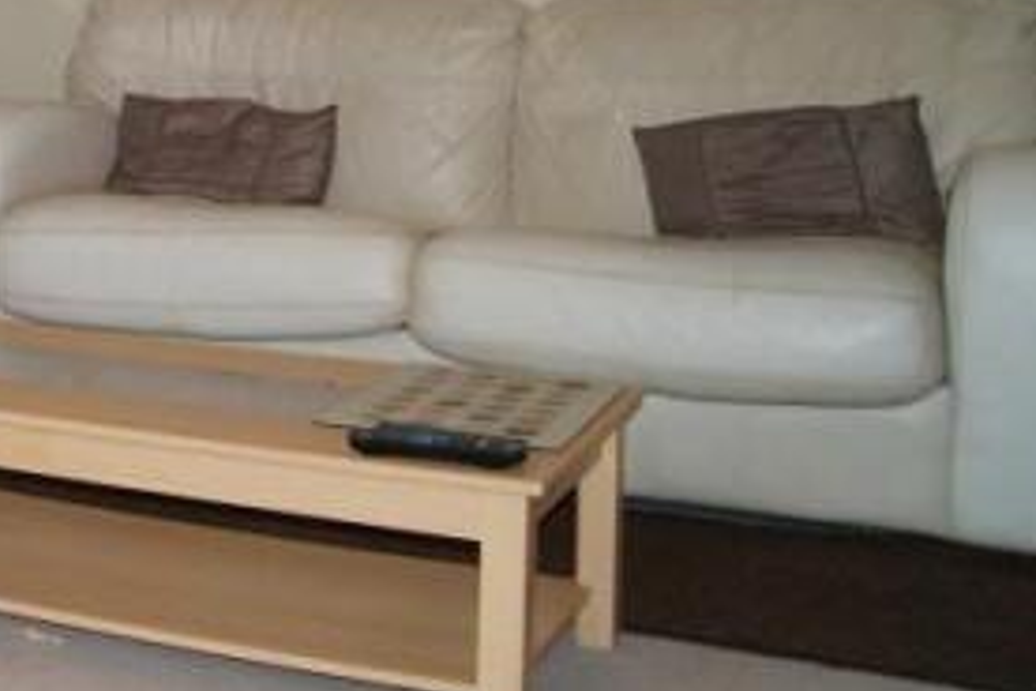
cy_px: 54
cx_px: -175
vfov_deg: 20.8
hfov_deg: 27.9
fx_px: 1842
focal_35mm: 64
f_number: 5.6
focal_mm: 18
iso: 400
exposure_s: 1/60
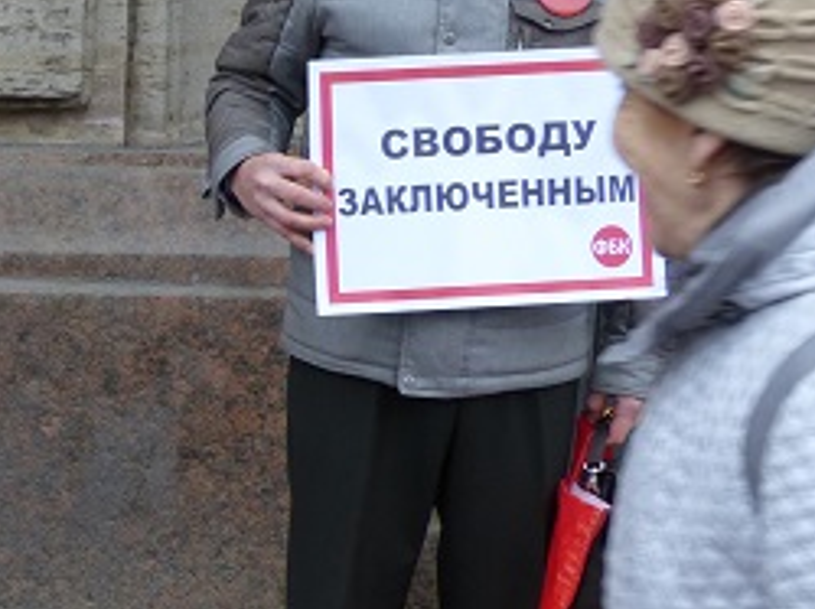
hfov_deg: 15.0
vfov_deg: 11.9
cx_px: -306
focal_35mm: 124
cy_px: 401
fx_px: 2917
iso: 100
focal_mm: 7.6
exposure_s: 1/125
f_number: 4
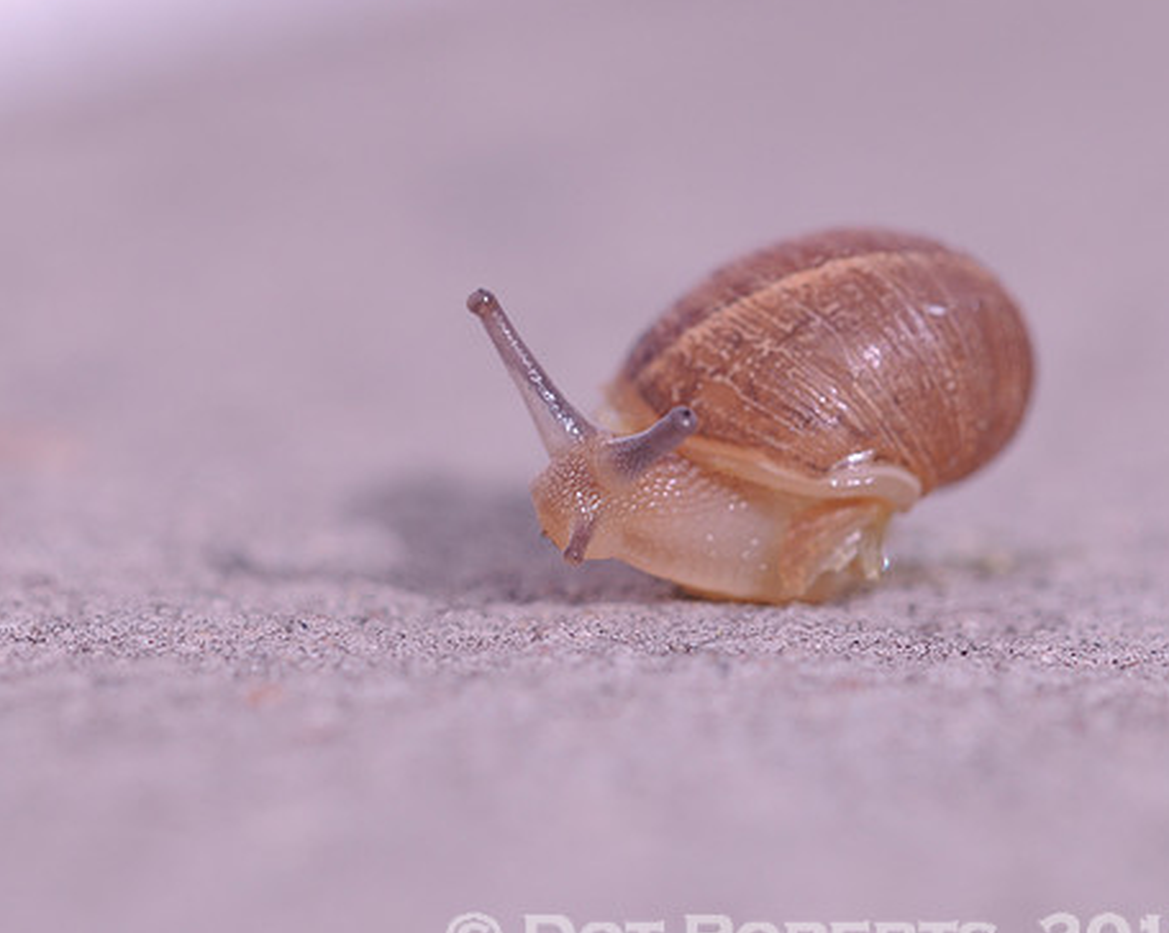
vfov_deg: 4.3
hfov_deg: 5.4
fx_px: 12375
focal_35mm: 358
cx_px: 513
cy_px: 473
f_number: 9
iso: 200
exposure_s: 1/320
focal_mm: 200
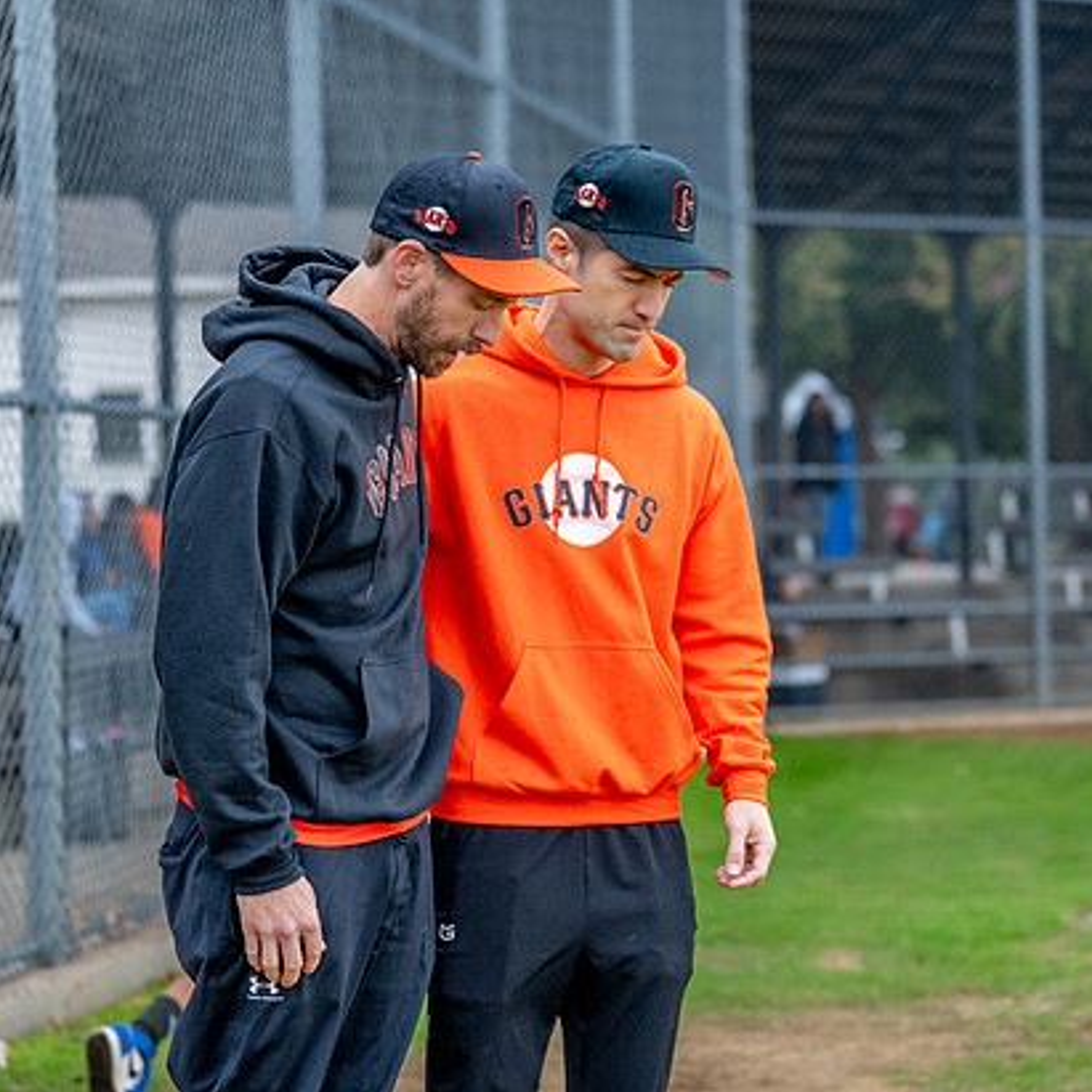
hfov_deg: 17.2
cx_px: 513
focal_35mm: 101
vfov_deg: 17.2
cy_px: 485
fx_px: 3605
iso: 2000
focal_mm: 70
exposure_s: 1/400
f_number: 2.8
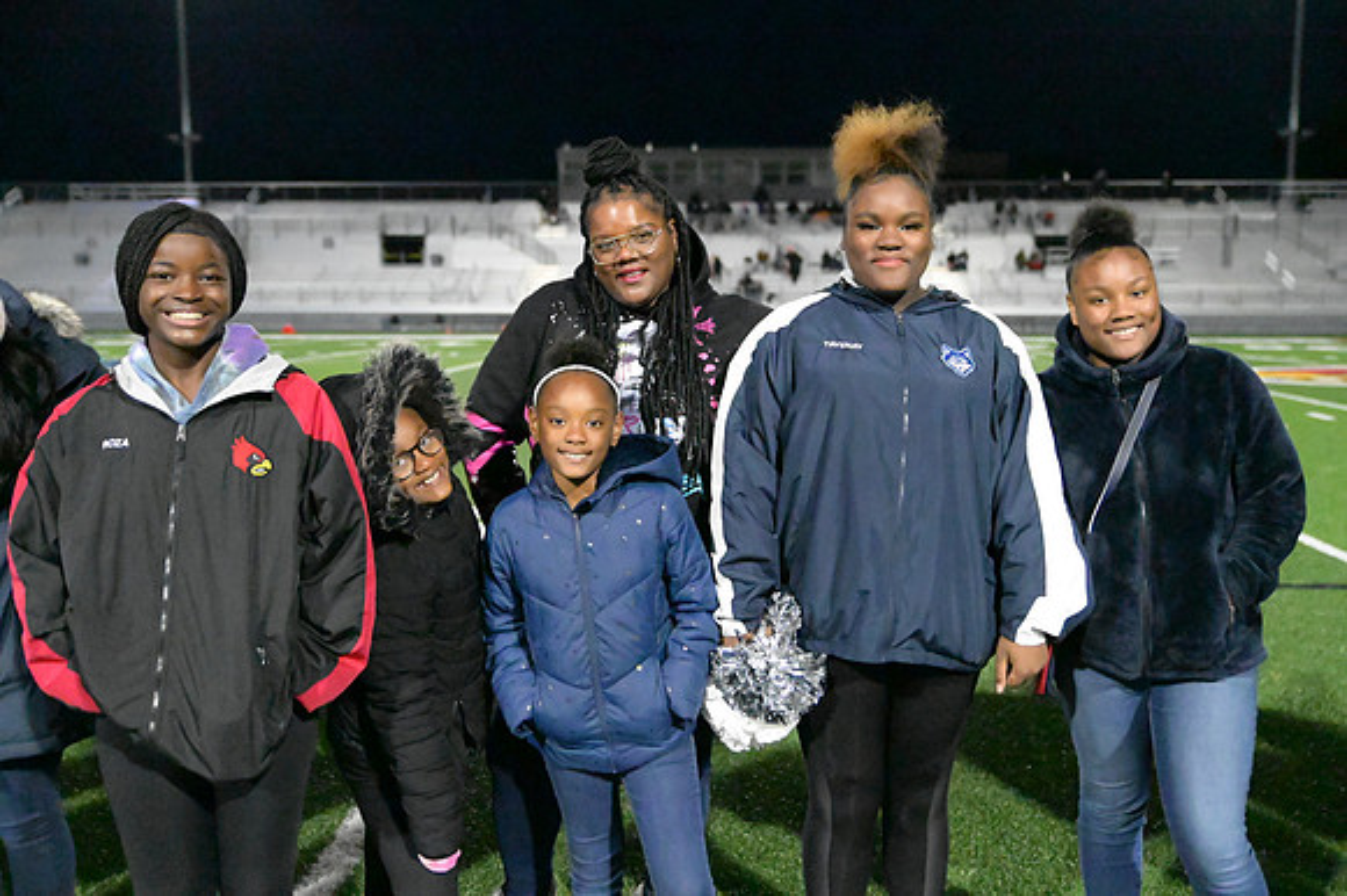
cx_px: 674
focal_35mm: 36
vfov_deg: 36.8
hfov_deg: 53.2
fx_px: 1346
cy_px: 448
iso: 51200
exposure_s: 1/8000
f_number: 2.8
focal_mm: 36
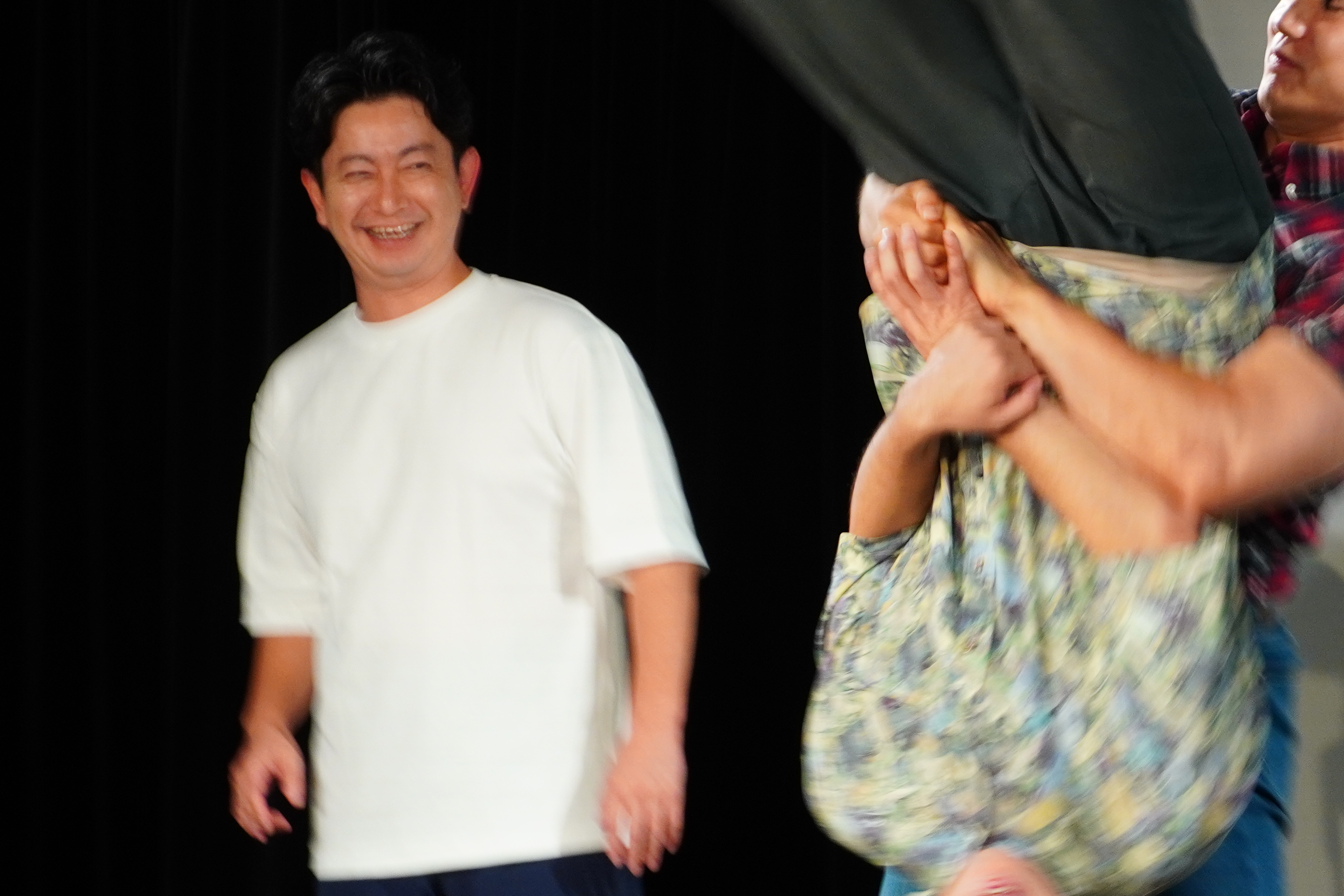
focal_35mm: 303
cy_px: 577
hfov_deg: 6.8
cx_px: 1252
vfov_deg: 4.5
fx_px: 11313
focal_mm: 97
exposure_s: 1/60
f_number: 5.6
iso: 640
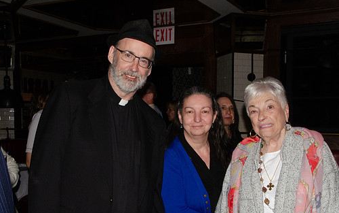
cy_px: 129
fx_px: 425
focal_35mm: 46
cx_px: 175
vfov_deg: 28.0
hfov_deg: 43.5
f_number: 22
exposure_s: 1/250
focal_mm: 26
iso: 2500
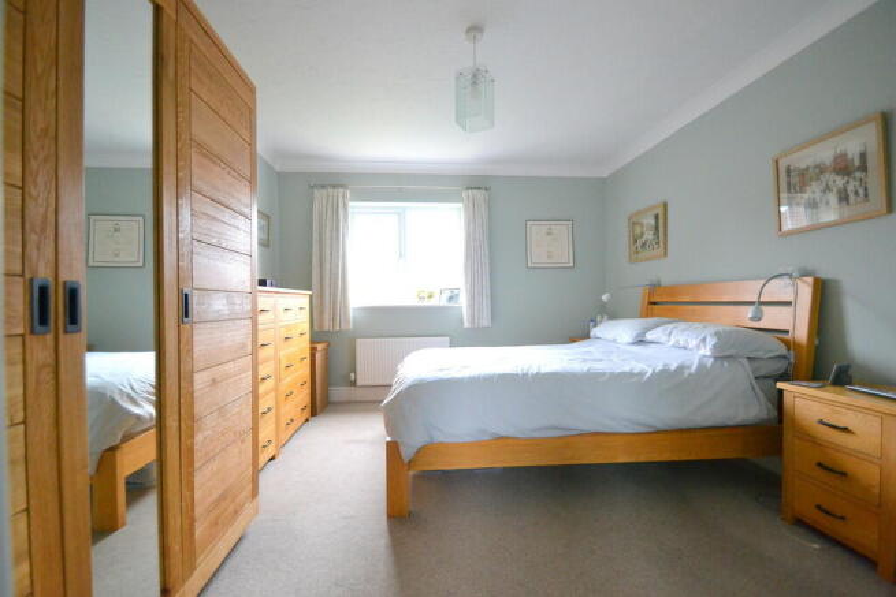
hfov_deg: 100.4
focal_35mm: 15
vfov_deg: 77.4
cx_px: 448
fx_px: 373
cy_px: 298
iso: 2000
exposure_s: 1/60
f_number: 3.5
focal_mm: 10
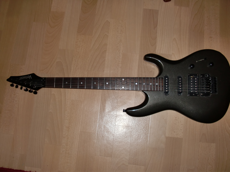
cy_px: 86
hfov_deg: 51.4
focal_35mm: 36
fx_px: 239
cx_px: 115
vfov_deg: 39.7
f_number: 2.8
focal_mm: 6.3
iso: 125
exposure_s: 1/60
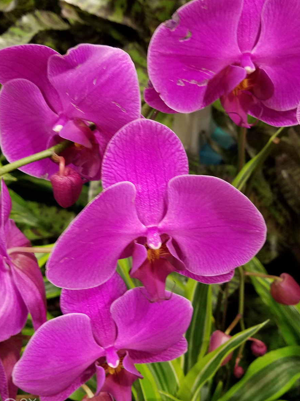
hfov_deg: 40.7
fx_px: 405
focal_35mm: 35
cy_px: 180
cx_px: 155
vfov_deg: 52.6
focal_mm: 4.2
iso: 200
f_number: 1.7
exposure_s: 1/11
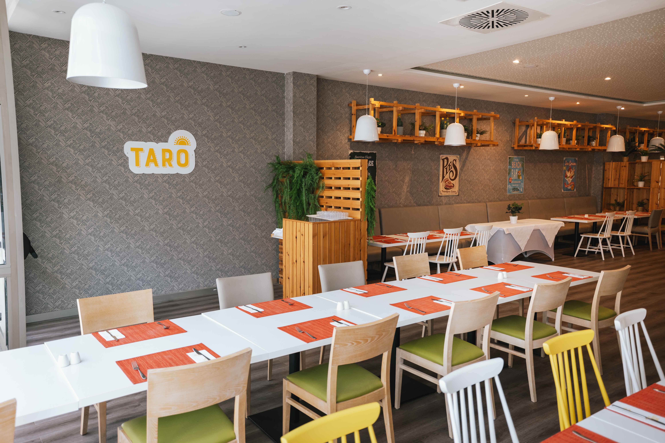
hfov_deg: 65.5
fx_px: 517
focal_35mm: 28
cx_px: 332
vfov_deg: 46.4
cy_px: 222
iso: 200
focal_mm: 28
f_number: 2.8
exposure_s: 1/60
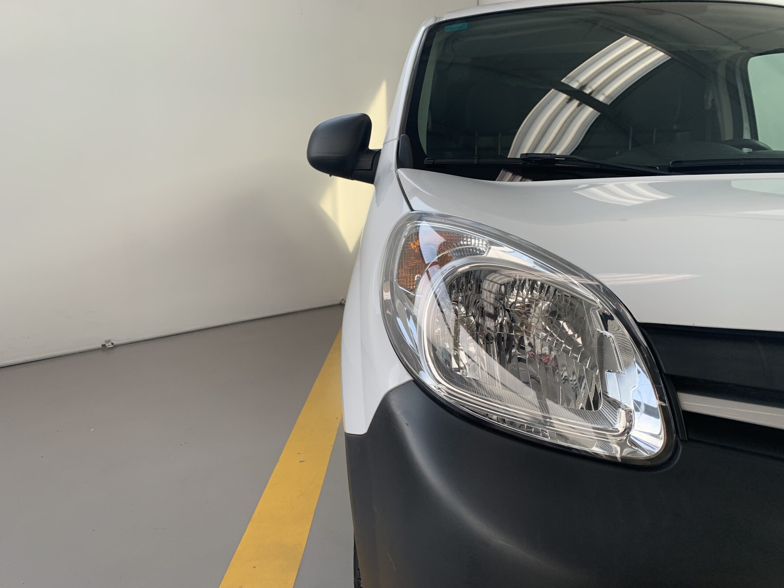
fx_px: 589
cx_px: 392
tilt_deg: -10.1
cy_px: 294
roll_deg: +0.7
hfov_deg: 67.3
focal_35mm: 26
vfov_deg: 53.1
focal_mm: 4.25
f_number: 1.8
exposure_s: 1/121
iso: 50
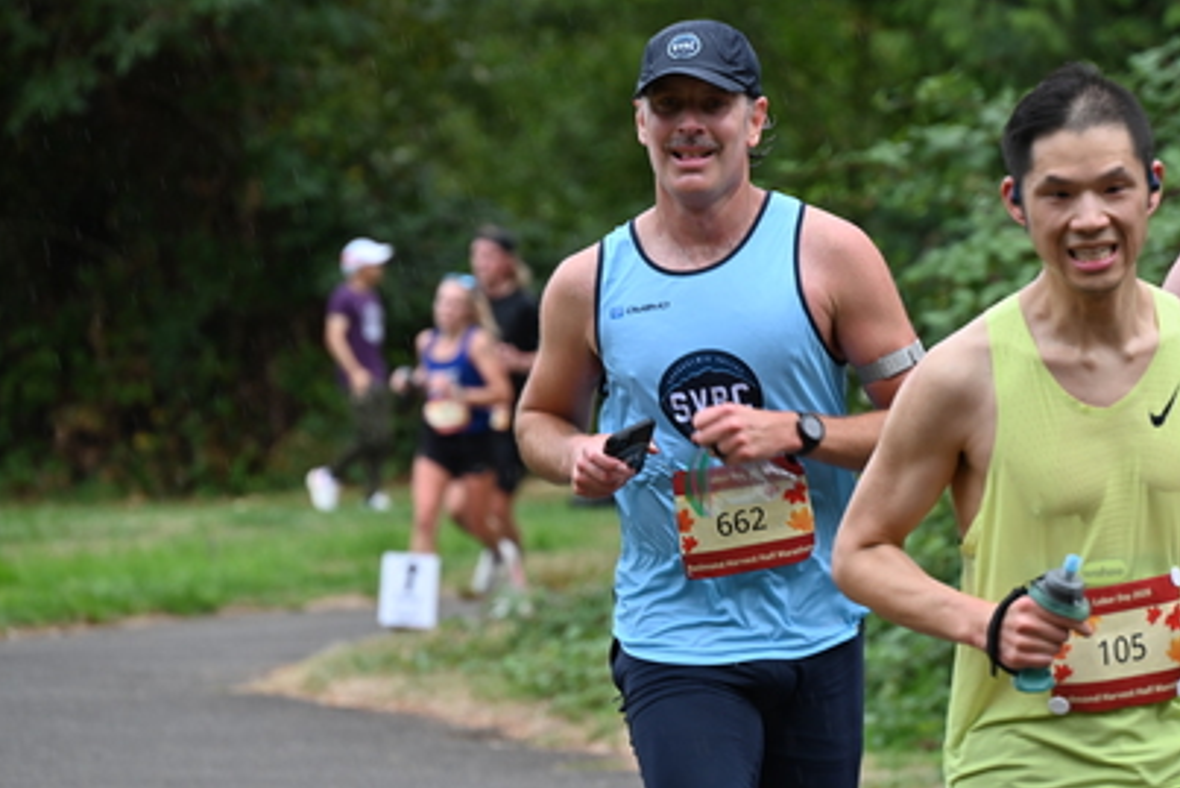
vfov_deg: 5.0
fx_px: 8951
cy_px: 365
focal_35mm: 273
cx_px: 659
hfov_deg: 7.5
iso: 560
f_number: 6.3
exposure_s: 1/250
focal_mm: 200
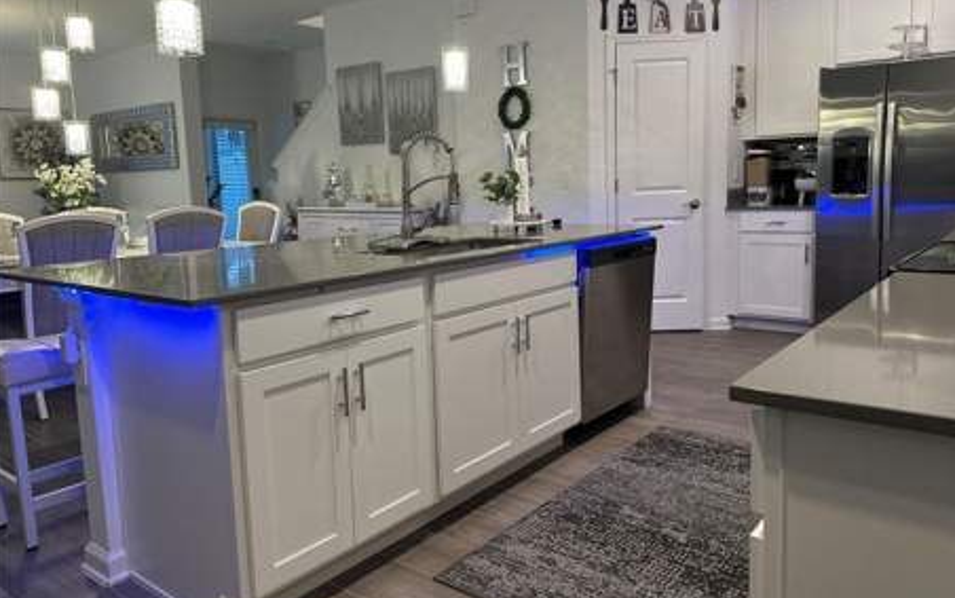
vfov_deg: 46.0
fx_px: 703
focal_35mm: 27
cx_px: 501
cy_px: 258
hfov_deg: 68.3
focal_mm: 6.86
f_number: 1.78
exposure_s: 1/60
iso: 160
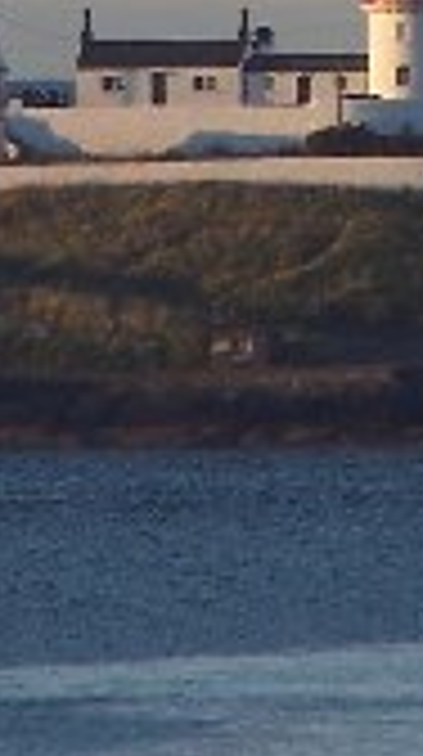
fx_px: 31593
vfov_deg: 1.4
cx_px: 274
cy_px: -9
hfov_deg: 0.8
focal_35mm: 1578
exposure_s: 1/350
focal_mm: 63
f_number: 3.7
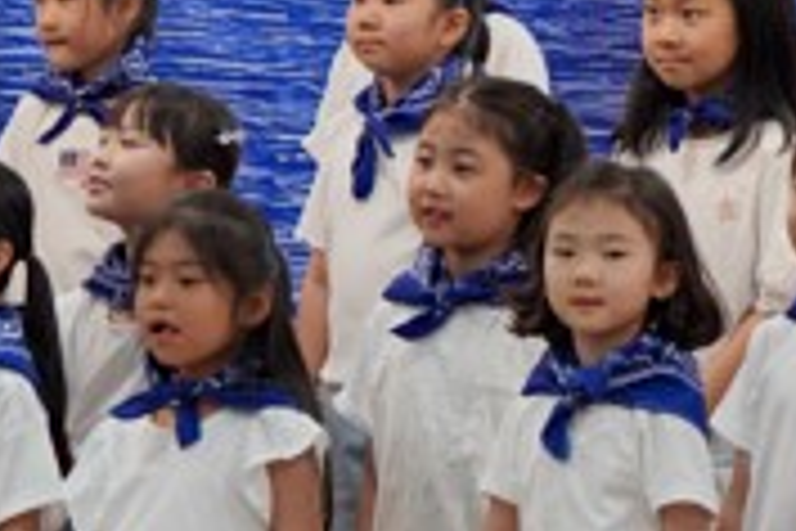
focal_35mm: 355
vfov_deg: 3.9
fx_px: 7849
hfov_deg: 5.8
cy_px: 207
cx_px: 814
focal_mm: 70
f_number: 4
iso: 1250
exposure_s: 1/160
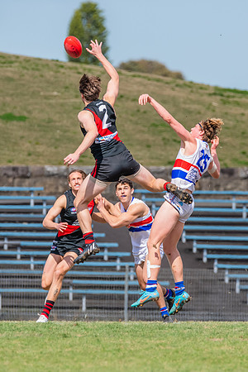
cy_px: 180
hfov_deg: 1.8
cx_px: 120
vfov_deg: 2.7
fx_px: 7880
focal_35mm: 763
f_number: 9
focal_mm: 460
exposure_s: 1/1600
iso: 800
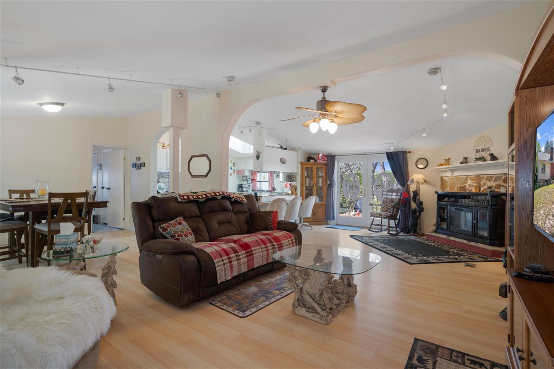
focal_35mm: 17
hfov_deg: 93.3
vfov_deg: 70.4
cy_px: 184
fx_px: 262
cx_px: 277
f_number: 9
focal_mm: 17
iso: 320
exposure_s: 2.5
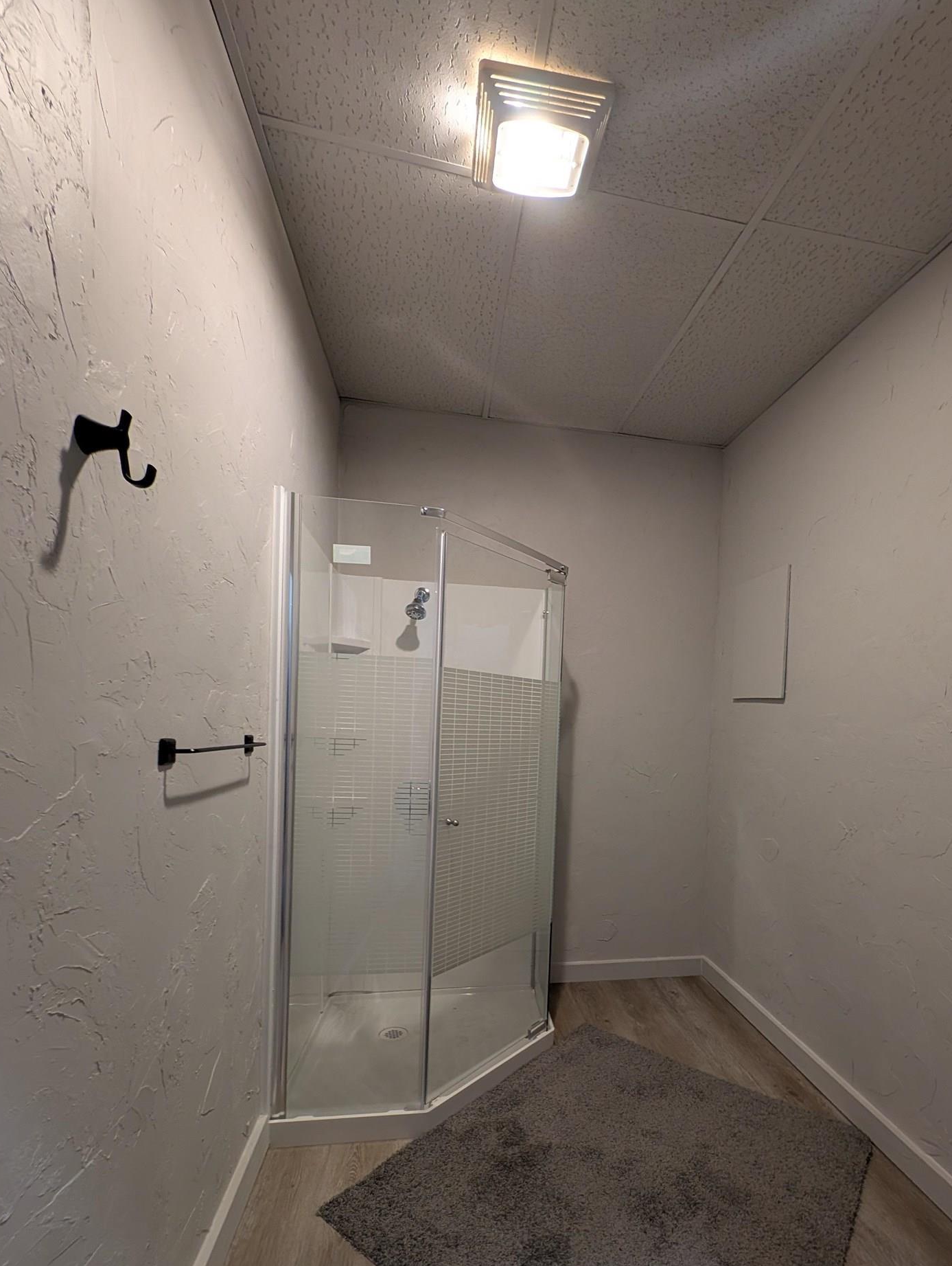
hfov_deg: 81.0
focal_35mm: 15
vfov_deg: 97.1
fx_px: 549
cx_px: 566
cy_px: 745
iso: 157
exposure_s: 1/24
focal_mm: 2.23
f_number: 1.95
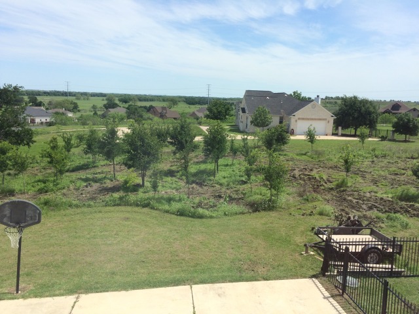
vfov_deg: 48.2
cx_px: 210
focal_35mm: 29
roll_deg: -1.2
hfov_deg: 61.7
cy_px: 157
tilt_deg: -11.0
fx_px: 351
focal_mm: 4.15
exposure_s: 1/1466
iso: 32
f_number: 2.2
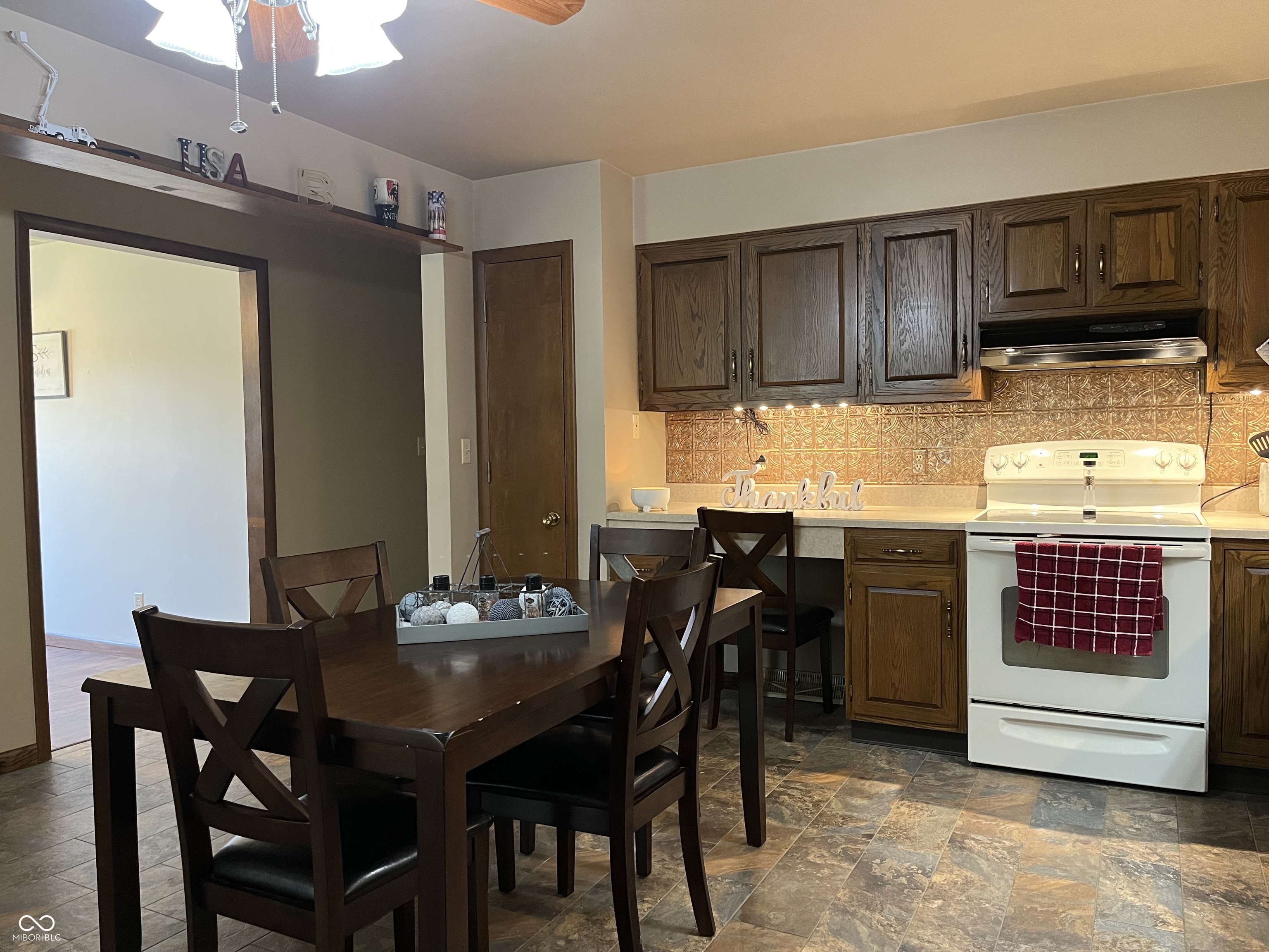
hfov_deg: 67.3
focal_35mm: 26
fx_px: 953
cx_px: 634
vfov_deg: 53.1
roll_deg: +0.8
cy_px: 476
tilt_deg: -2.1
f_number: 1.6
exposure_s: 1/60
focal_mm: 5.1
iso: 400
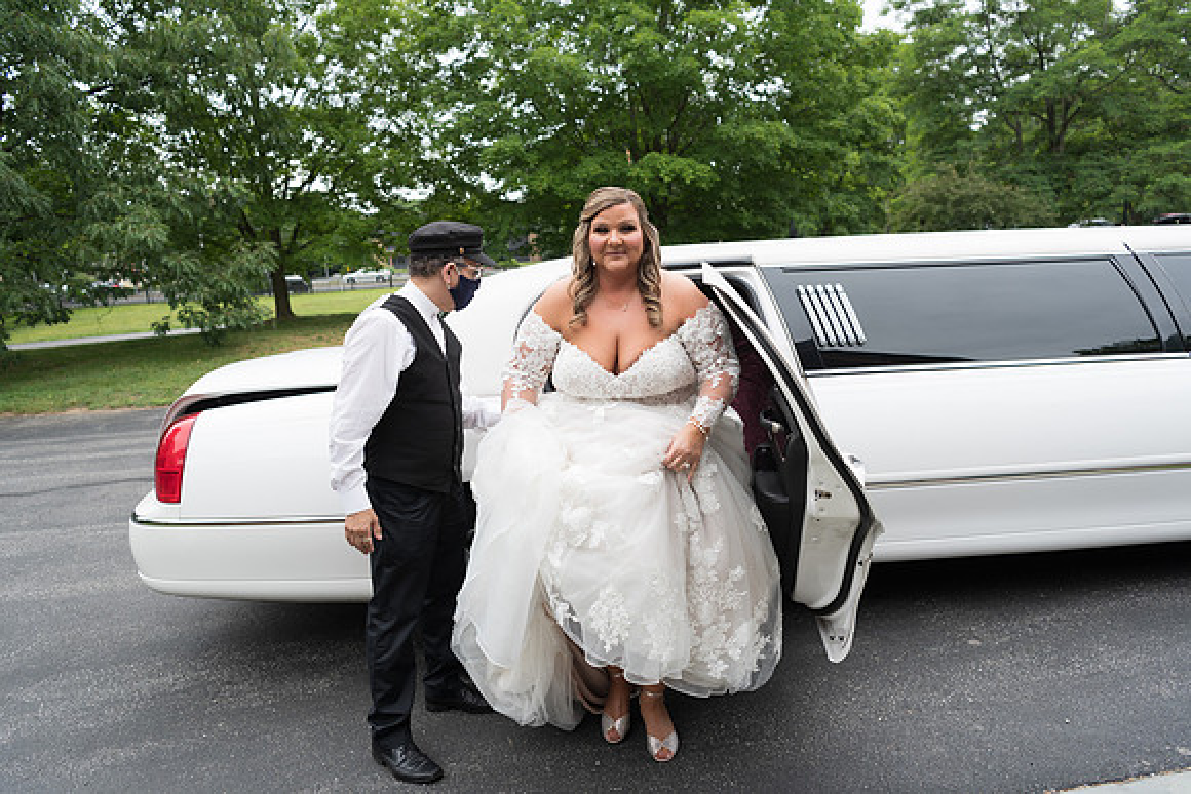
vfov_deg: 53.2
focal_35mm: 24
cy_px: 397
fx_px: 794
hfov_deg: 73.7
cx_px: 596
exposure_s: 1/250
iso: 64
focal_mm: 24
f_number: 3.2
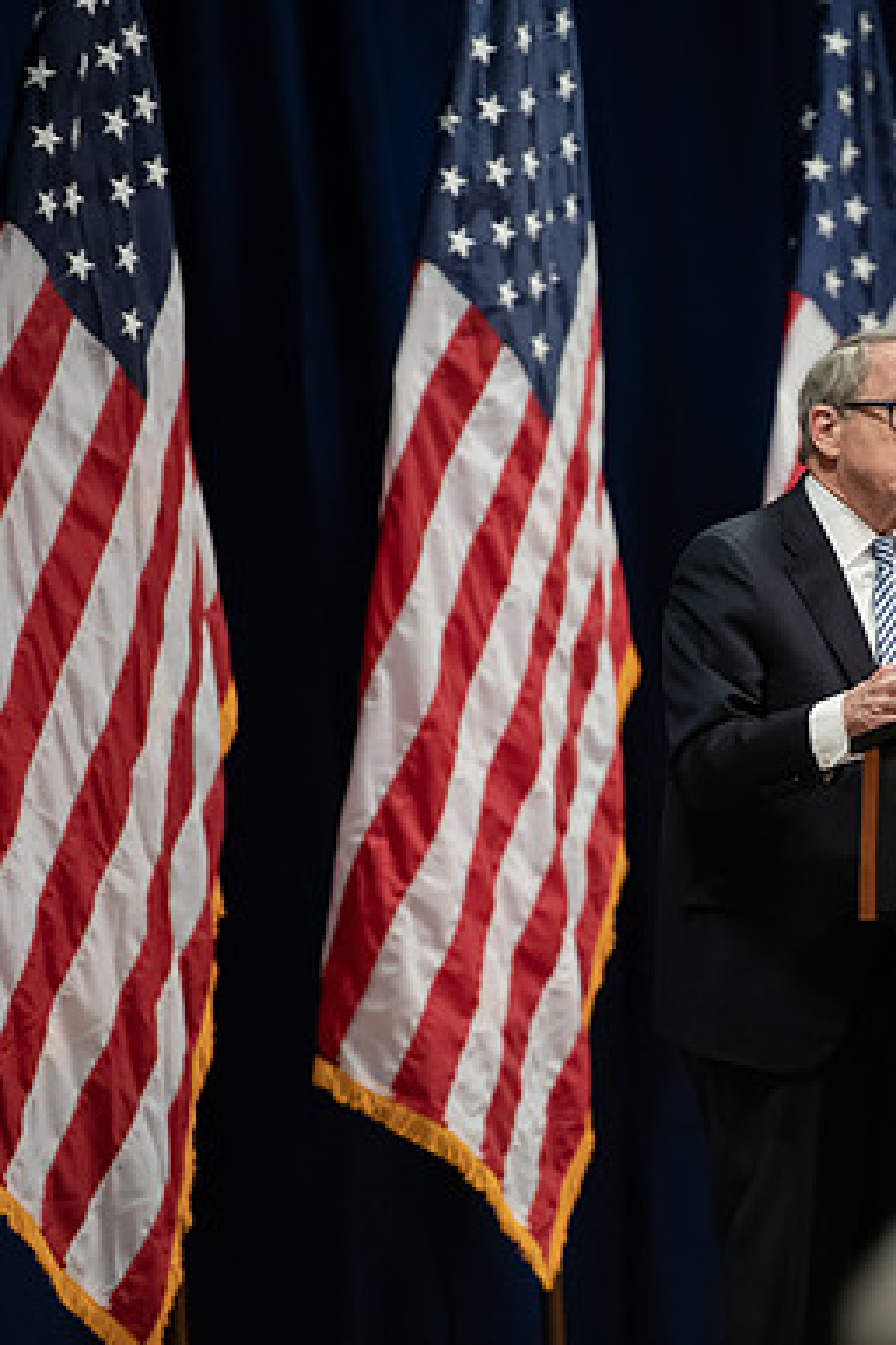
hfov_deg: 4.5
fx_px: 11274
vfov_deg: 6.8
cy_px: 674
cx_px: 872
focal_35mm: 302
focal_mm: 200
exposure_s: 1/200
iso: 2000
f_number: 3.2
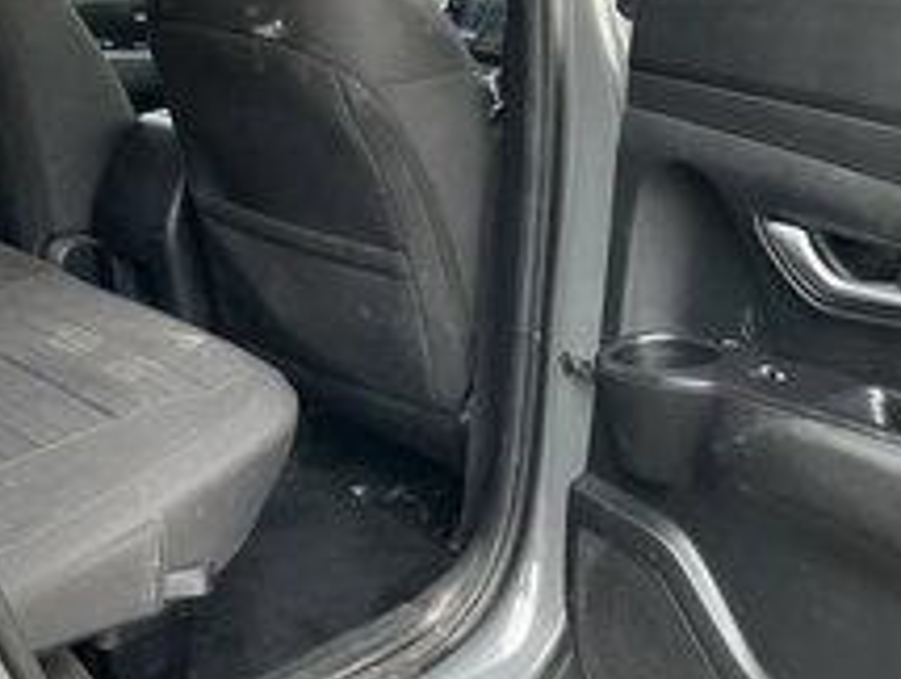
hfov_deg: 36.2
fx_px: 1356
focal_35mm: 52
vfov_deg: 27.9
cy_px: 214
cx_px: 264
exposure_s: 1/91
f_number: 1.8
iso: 64
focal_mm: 3
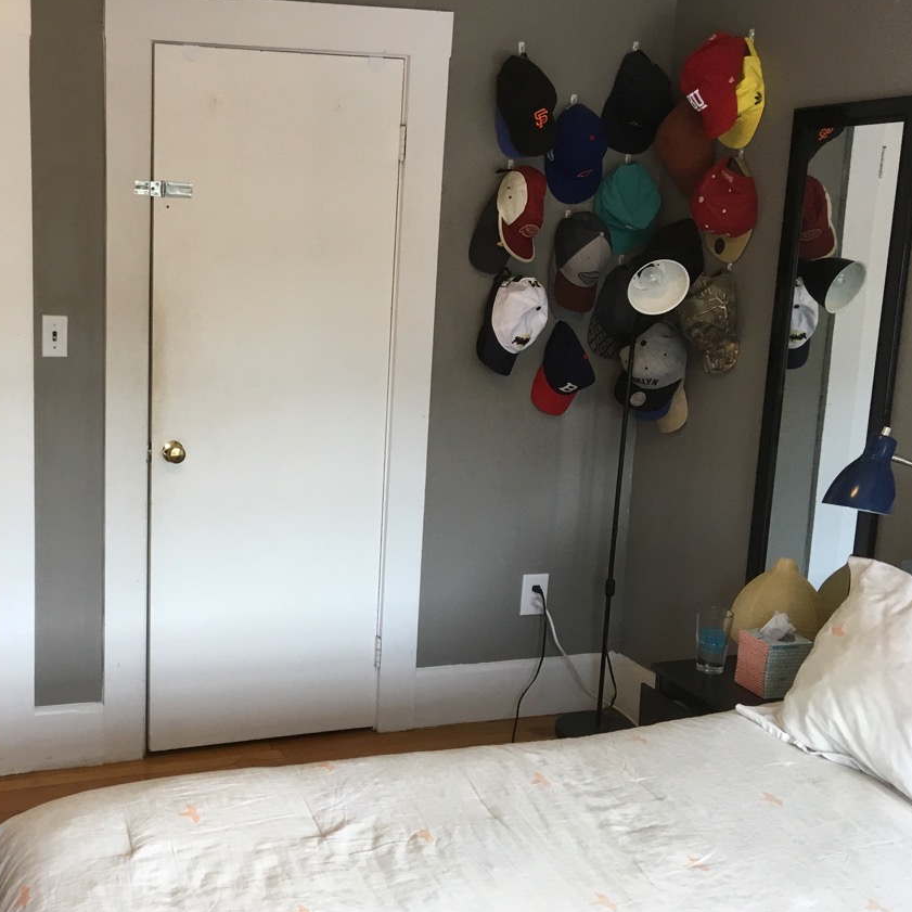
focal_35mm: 39
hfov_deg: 41.6
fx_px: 1162
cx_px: 234
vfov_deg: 42.8
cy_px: 446
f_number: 2.2
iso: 40
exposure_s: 1/30
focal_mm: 4.15
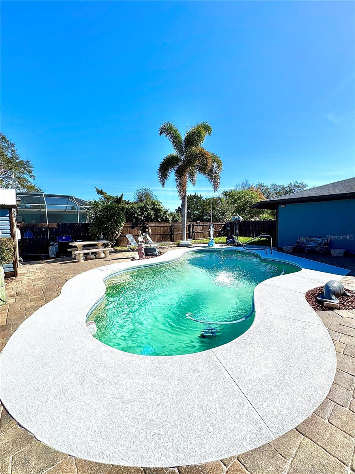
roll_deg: +2.0
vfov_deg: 102.1
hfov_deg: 85.7
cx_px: 178
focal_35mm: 14
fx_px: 191
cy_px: 237
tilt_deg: -3.4
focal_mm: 2.22
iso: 50
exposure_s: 1/2494
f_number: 2.2
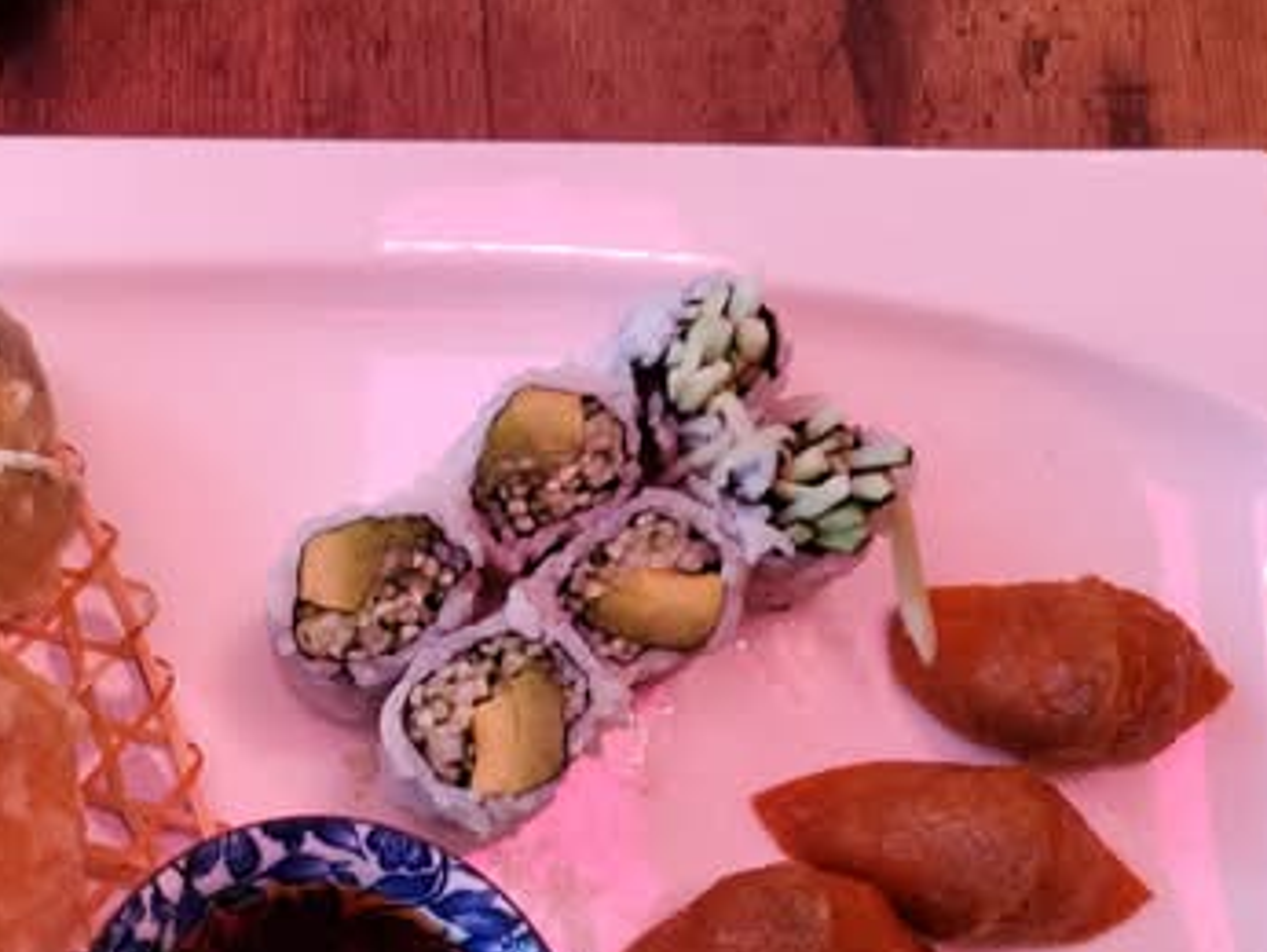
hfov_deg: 40.9
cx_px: 227
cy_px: 787
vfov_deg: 31.9
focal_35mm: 44
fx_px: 1612
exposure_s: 1/40
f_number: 1.5
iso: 200
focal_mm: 4.3
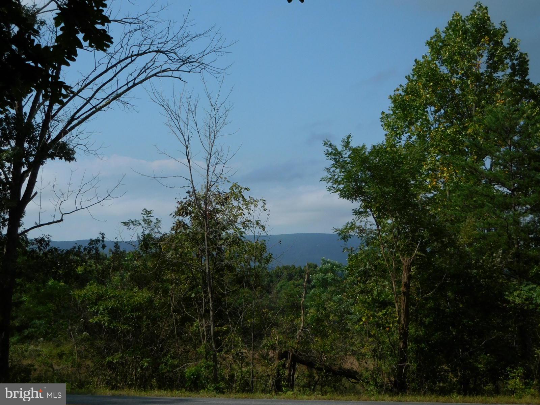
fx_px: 811
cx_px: 270
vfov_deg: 28.0
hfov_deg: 36.8
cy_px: 202
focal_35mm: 52
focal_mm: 9.4
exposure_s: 1/1250
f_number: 4.3
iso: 125
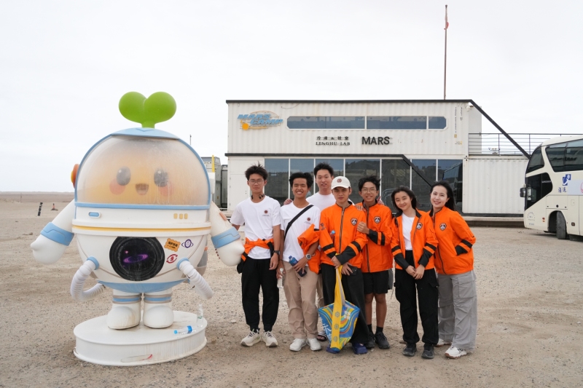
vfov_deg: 41.1
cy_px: 194
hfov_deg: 58.7
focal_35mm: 32
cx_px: 292
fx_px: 518
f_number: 4.5
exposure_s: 1/8000
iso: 2000
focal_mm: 32
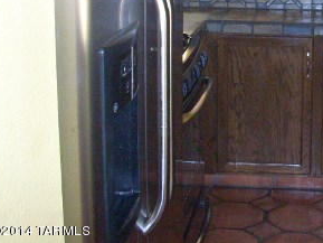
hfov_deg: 22.6
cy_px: -16
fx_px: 765
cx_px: 343
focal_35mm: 82
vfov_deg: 17.5
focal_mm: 6.2
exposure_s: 1/60
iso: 400
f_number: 2.8
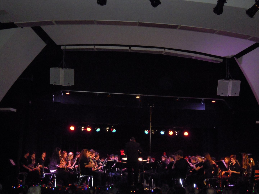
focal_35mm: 46
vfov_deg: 31.5
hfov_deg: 41.2
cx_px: 130
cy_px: 97
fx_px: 344
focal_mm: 8.3
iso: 800
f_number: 3.4
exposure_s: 1/30
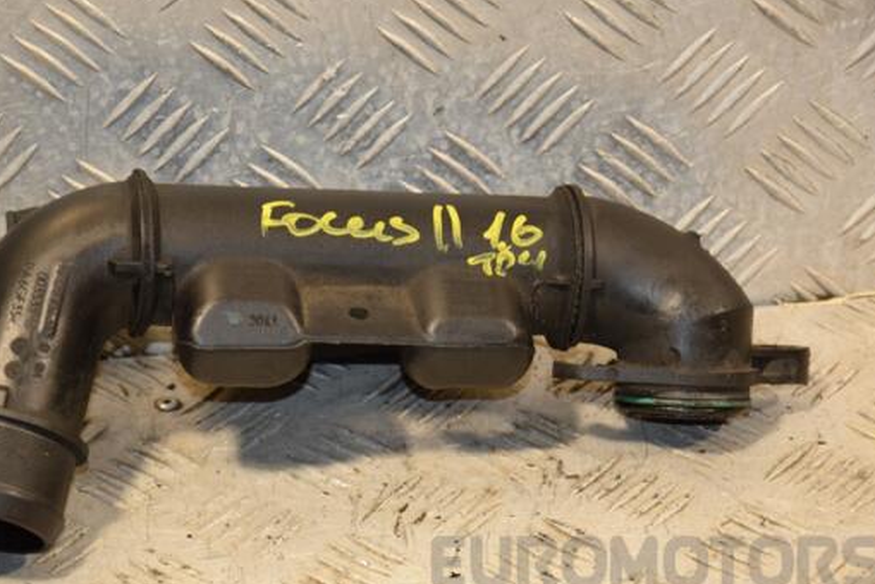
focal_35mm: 159
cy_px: 333
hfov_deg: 12.9
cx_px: 399
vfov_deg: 8.6
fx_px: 3867
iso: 800
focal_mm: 90
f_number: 5.6
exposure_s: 1/125
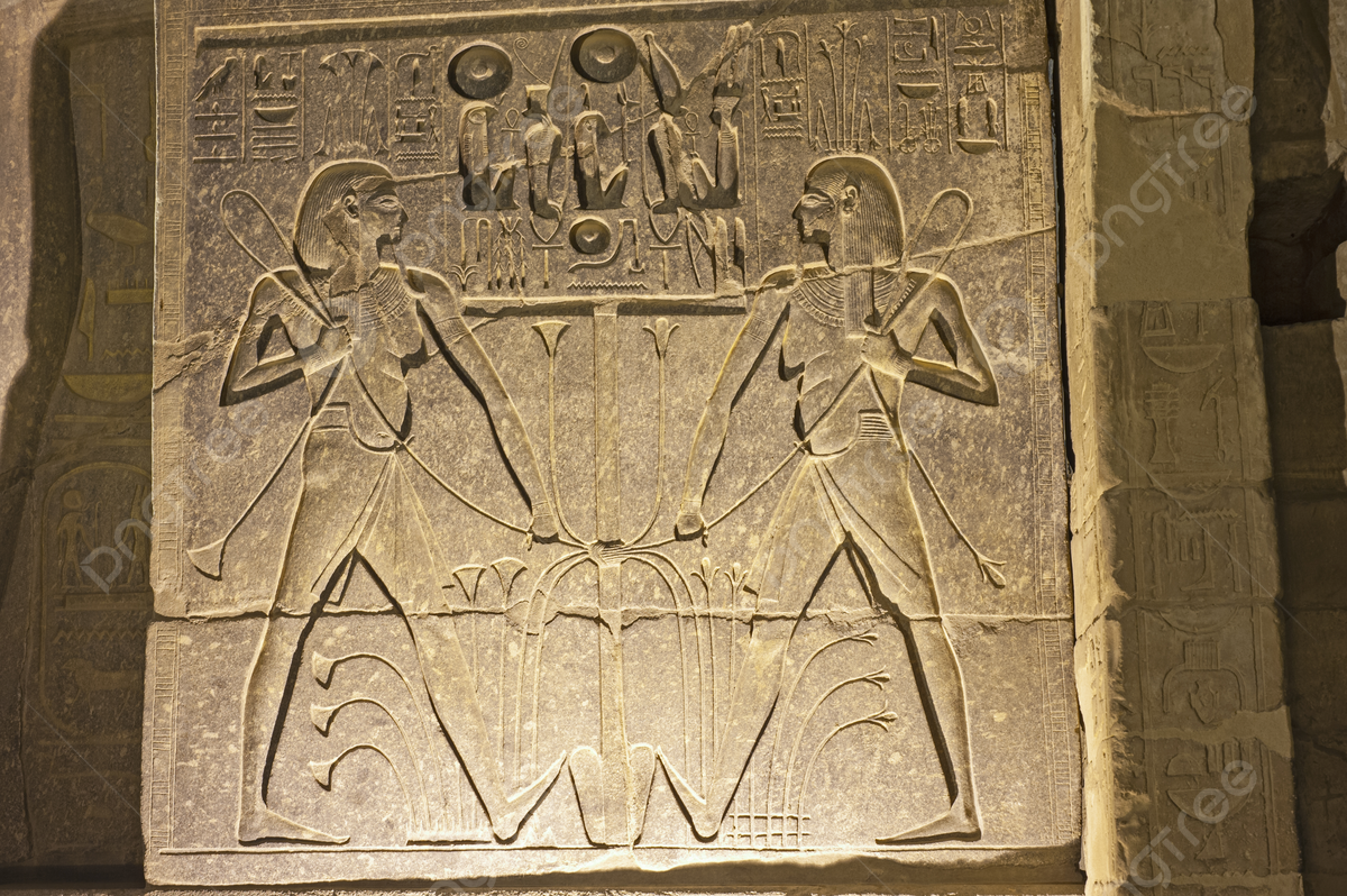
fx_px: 2243
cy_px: 448
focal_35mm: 60
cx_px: 674
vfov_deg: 22.6
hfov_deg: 33.4
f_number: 11
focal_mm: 60
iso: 100
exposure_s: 2.5
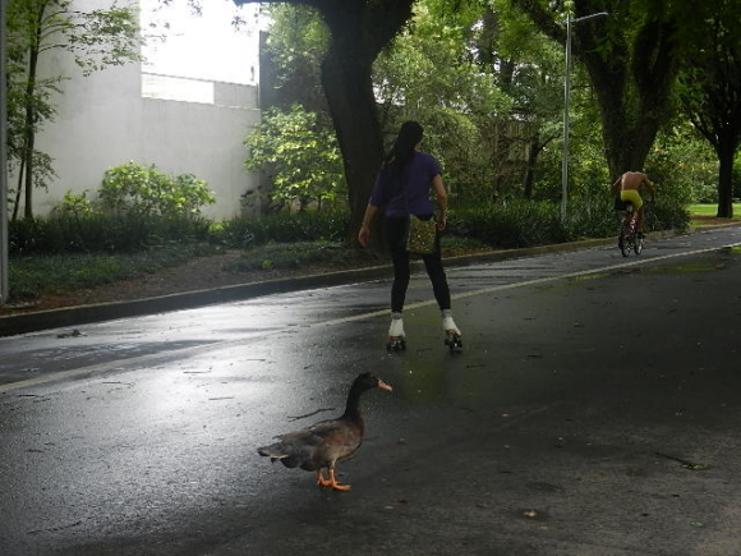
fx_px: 1456
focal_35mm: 68
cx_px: 370
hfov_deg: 28.6
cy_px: 278
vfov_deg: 21.6
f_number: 4.6
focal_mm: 12.3
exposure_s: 1/125
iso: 160
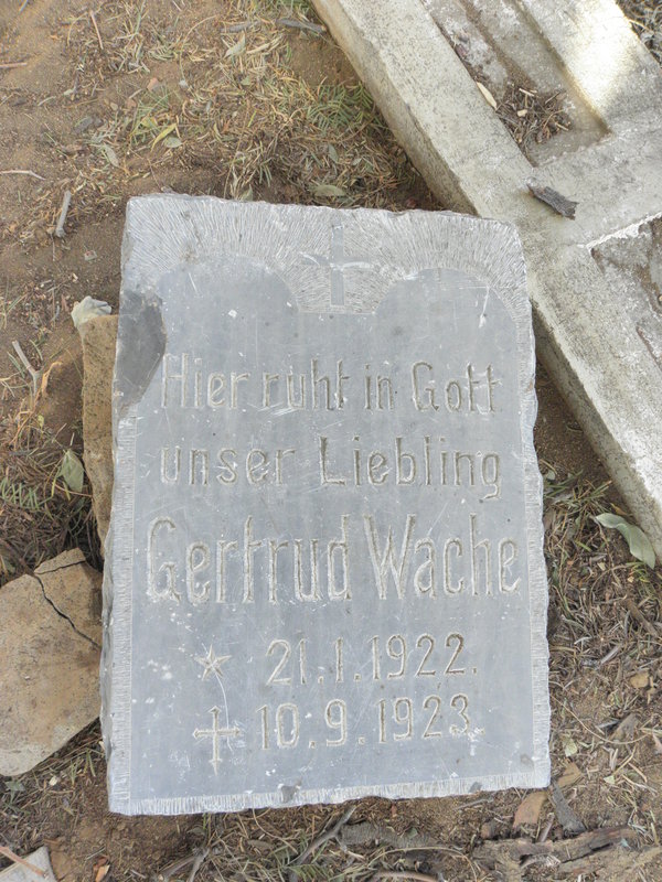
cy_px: 441
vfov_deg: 67.3
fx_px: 663
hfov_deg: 53.1
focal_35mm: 26
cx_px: 331
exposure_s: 1/60
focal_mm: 4.6
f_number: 6.3
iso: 200
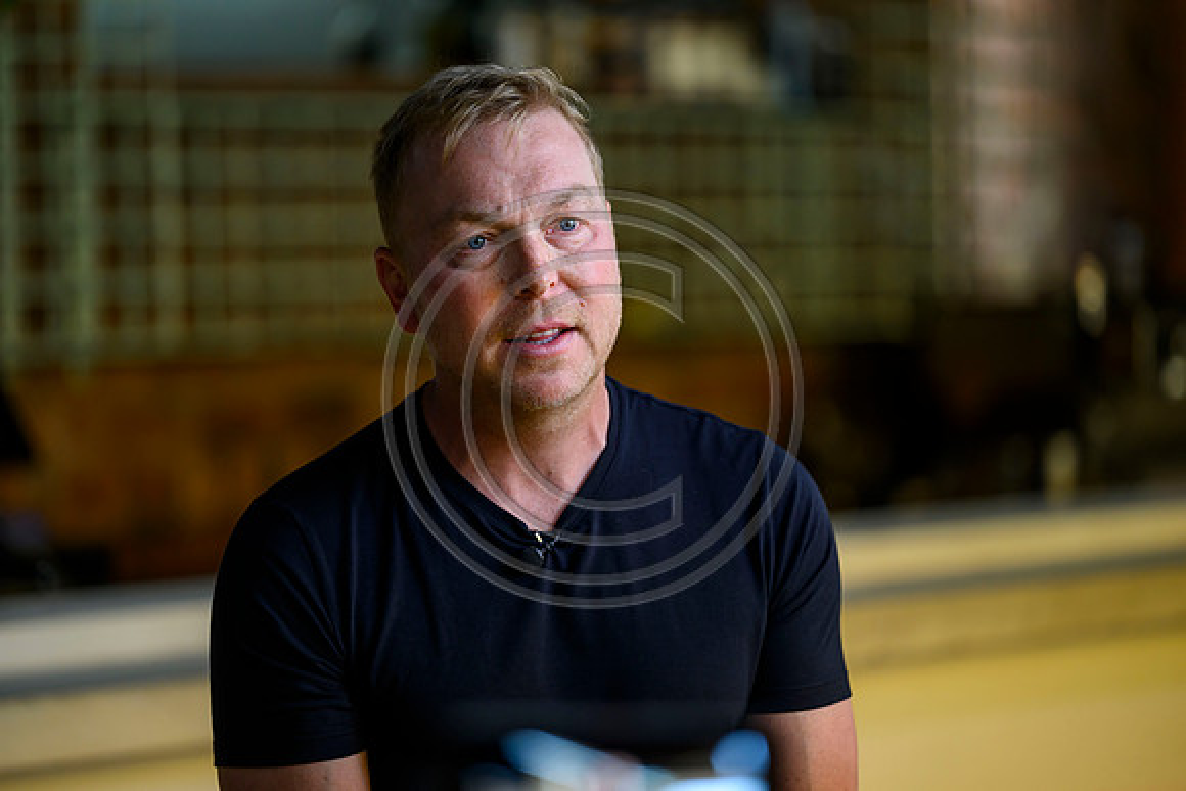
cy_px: 396
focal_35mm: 180
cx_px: 593
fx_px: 5931
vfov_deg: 7.6
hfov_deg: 11.4
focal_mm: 180
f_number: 2.8
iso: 1000
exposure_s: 1/320
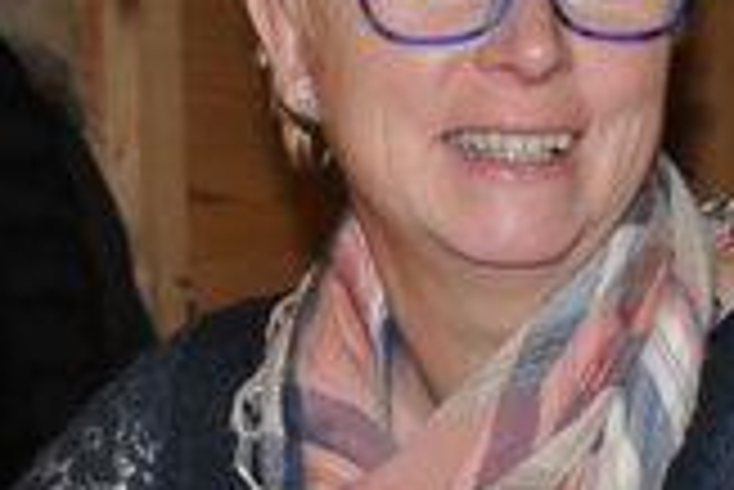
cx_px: 860
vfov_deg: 9.7
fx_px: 2877
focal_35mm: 141
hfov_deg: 14.1
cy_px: 452
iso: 800
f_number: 3.8
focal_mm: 24
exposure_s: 1/60
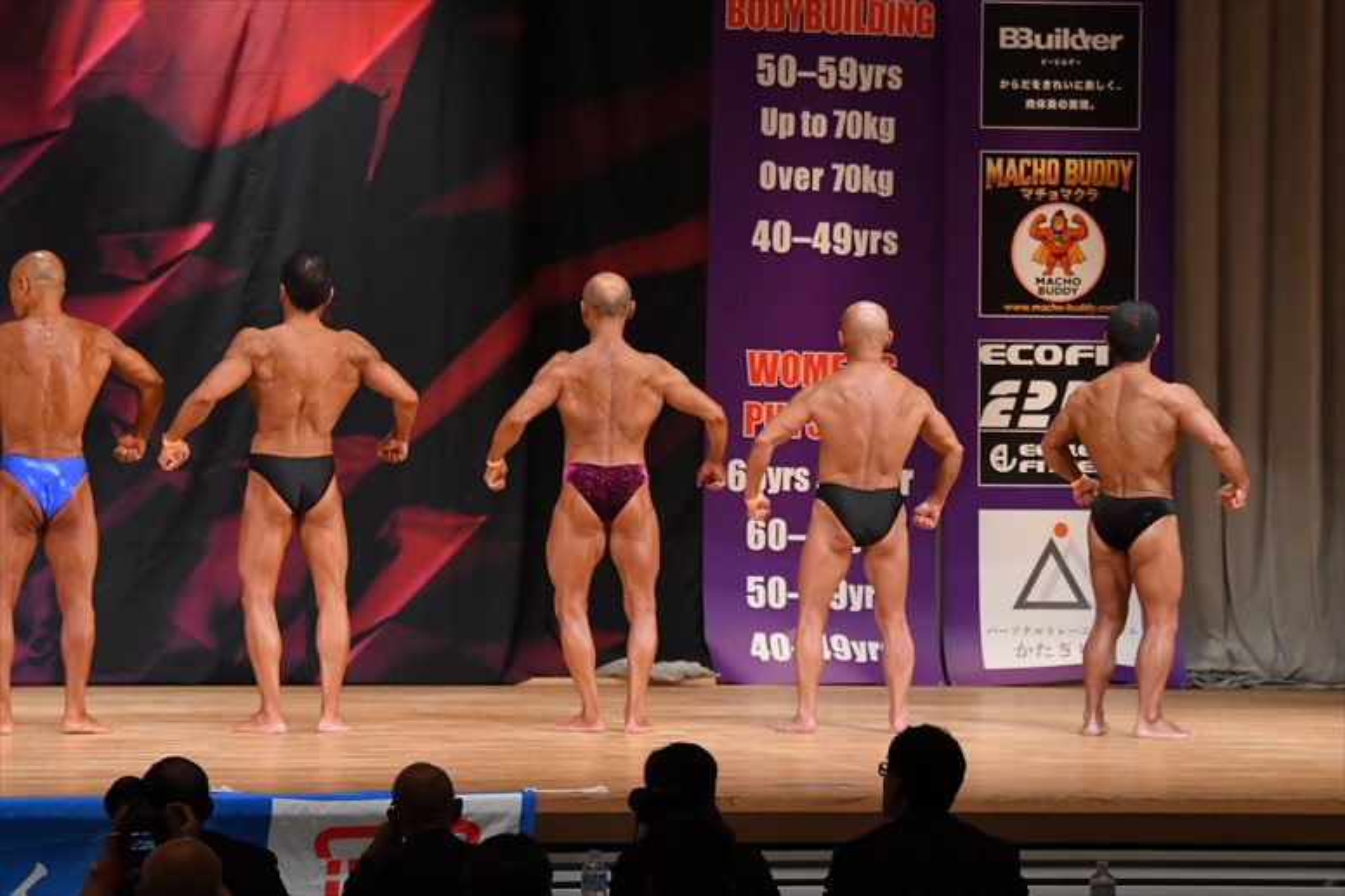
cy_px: 448
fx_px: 6834
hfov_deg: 11.2
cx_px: 672
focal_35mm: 183
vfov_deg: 7.5
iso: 4500
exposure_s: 1/400
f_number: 5.6
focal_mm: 122
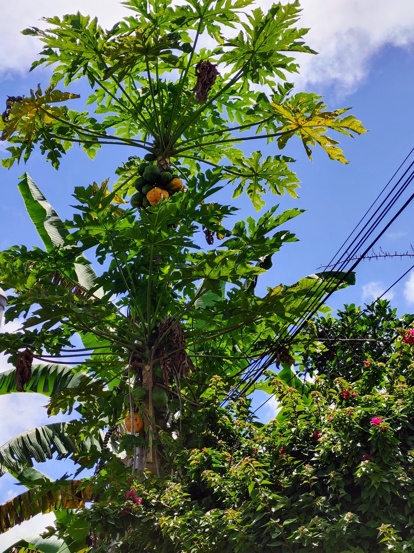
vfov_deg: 36.8
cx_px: 207
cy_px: 276
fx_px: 829
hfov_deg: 28.0
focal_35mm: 52
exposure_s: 1/1266
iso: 50
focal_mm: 5.58
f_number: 1.8
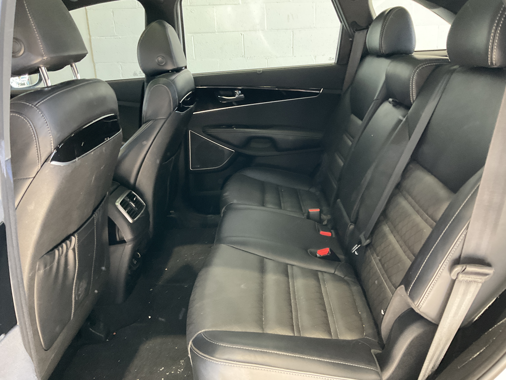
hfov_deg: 61.7
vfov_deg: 48.2
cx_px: 253
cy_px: 190
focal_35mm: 29
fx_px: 424
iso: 250
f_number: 1.8
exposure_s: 1/60
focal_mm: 3
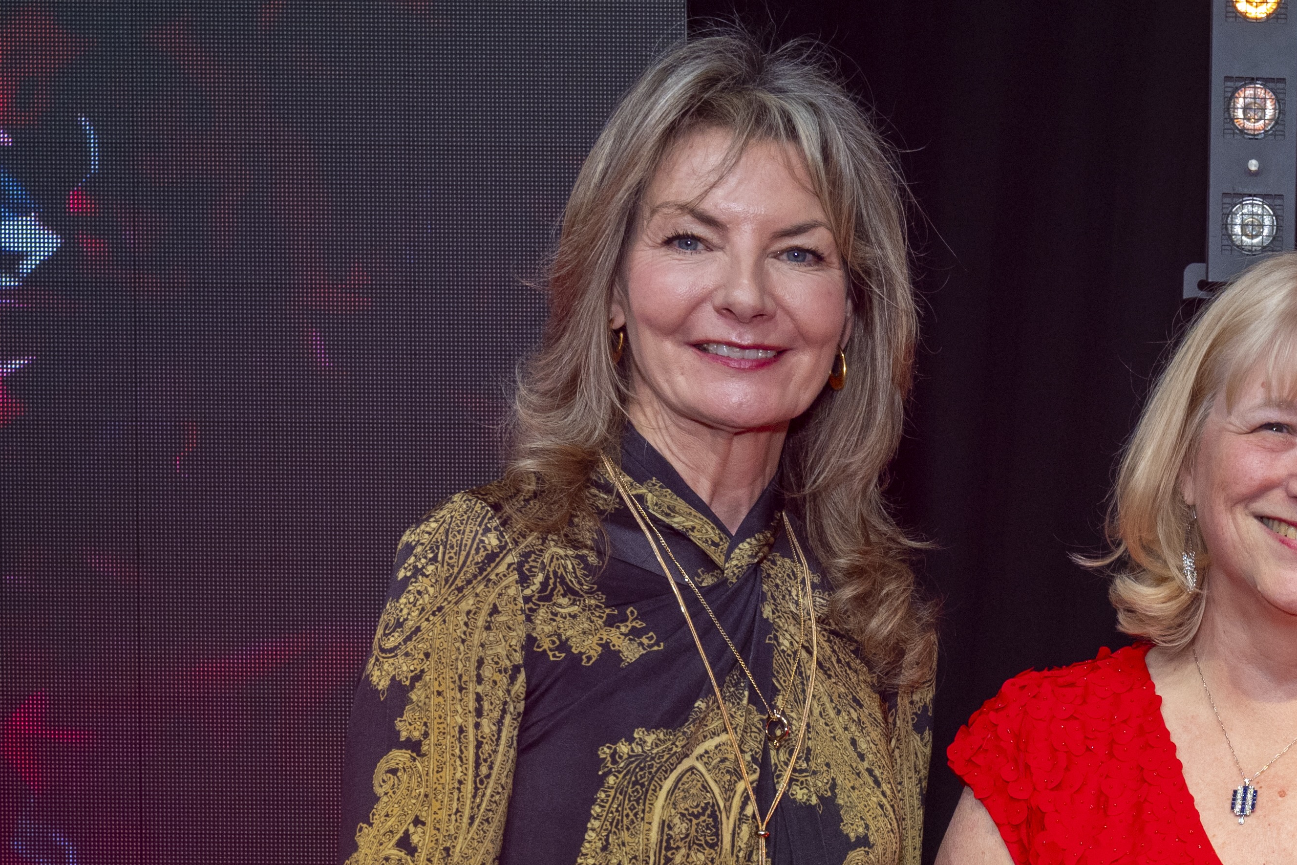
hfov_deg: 23.5
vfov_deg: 16.3
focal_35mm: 82
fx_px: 2954
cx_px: 1371
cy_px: 890
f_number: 7.1
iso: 1600
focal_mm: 36
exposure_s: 1/250
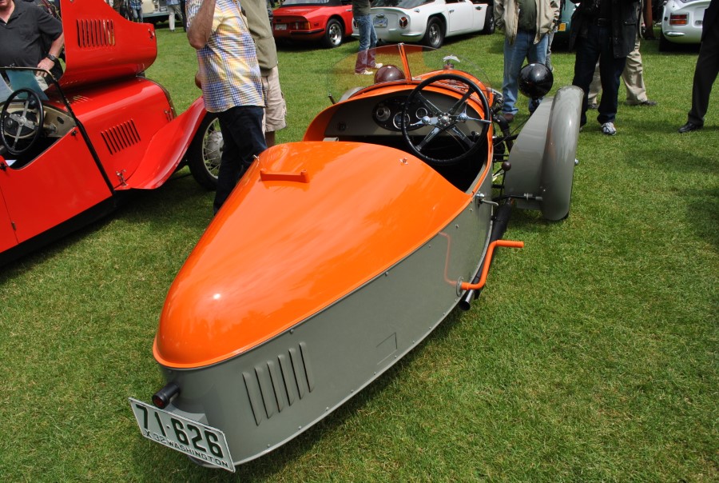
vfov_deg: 48.1
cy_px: 242
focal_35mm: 27
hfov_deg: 67.3
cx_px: 360
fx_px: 540
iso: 100
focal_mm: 18
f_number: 8
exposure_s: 1/250
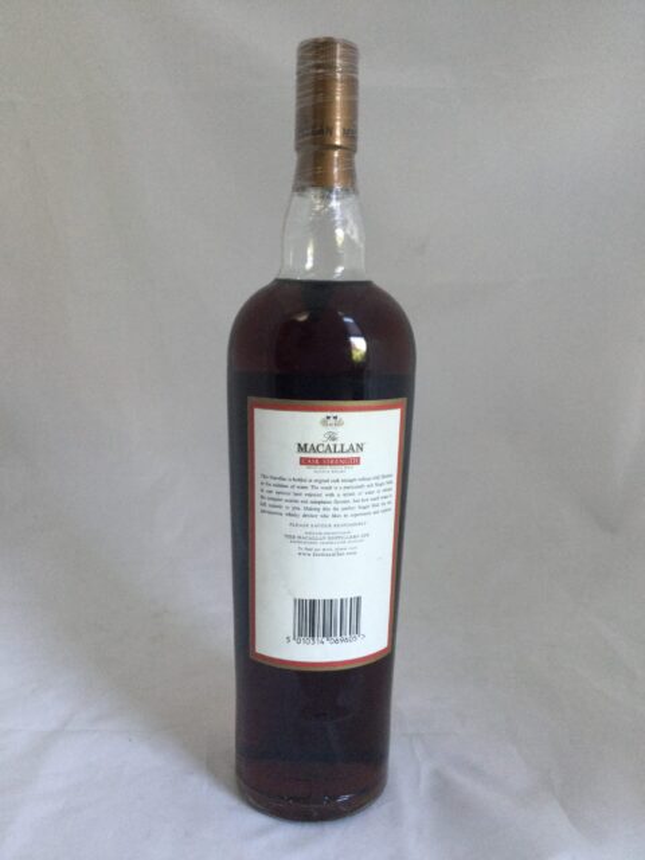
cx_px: 322
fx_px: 770
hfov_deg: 45.4
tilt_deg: -9.2
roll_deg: -0.7
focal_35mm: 31
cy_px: 430
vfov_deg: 58.4
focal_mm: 3.3
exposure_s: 1/33
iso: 100
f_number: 2.4
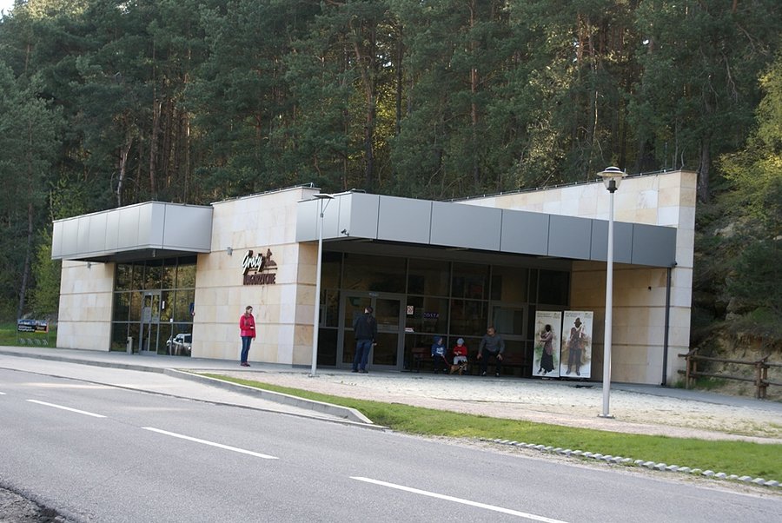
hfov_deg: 27.0
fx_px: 1631
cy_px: 262
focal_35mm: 75
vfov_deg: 18.2
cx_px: 391
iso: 160
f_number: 5.6
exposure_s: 1/80
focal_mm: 50
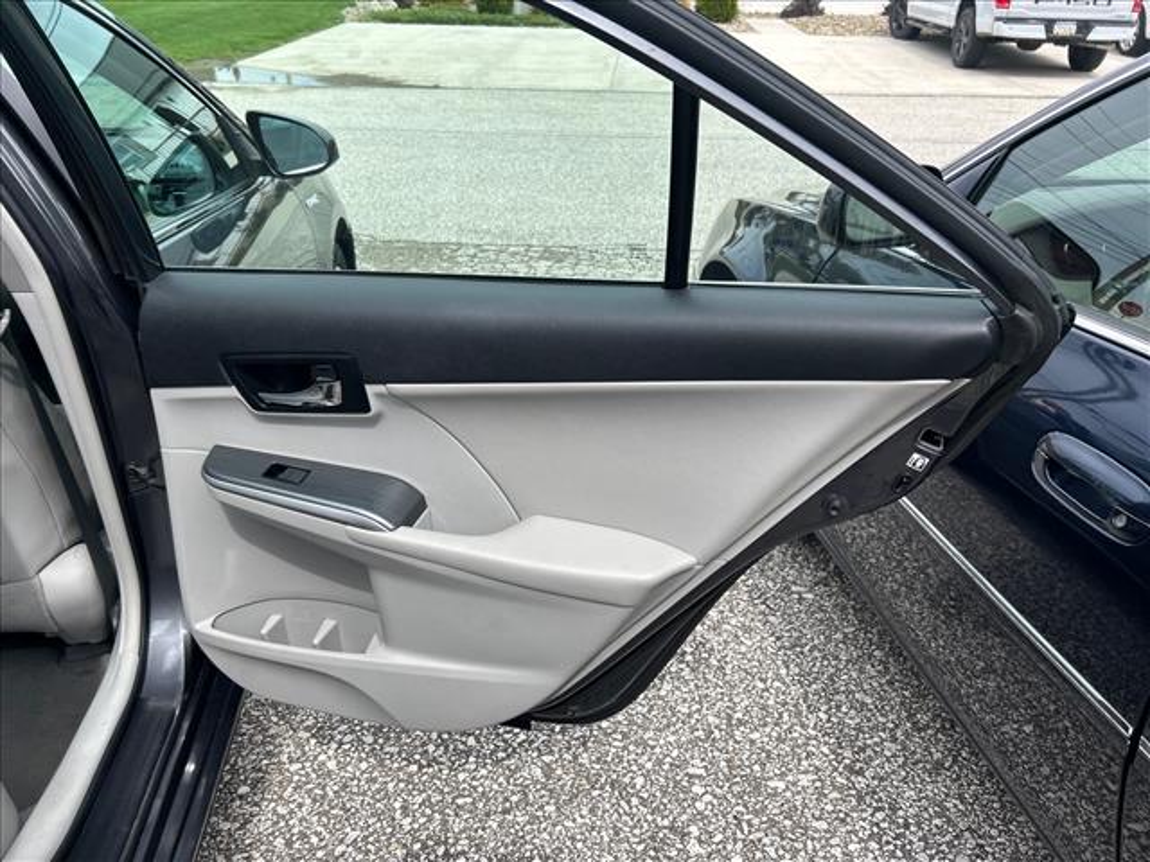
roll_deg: -4.2
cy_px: 431
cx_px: 575
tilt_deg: -26.3
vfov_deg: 53.1
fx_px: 864
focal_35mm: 26
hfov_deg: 67.3
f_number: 1.5
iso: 50
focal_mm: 5.7
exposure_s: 1/1724
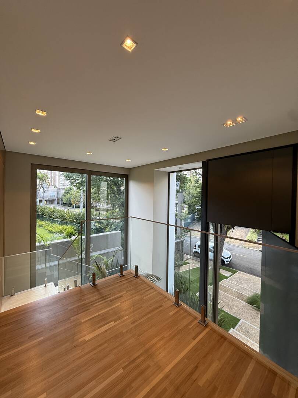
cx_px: 149
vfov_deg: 102.1
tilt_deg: -2.2
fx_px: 161
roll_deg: -2.3
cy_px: 199
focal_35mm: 14
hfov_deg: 85.7
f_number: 2.2
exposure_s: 1/120
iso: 80
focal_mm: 2.22
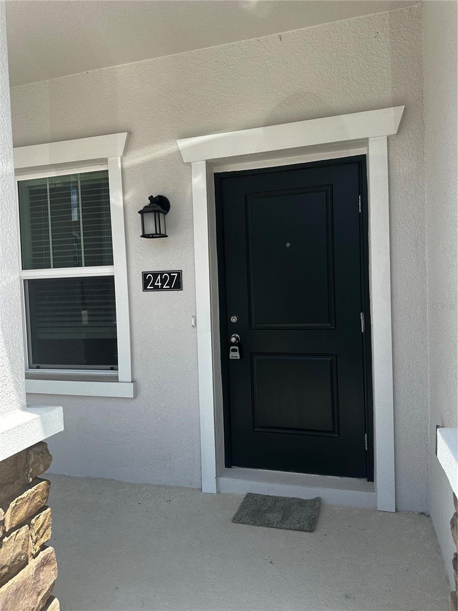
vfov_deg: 71.6
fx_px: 423
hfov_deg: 56.8
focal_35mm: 24
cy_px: 306
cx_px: 229
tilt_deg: -1.2
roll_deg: +1.7
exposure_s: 1/2732
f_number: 1.78
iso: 80
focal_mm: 6.86
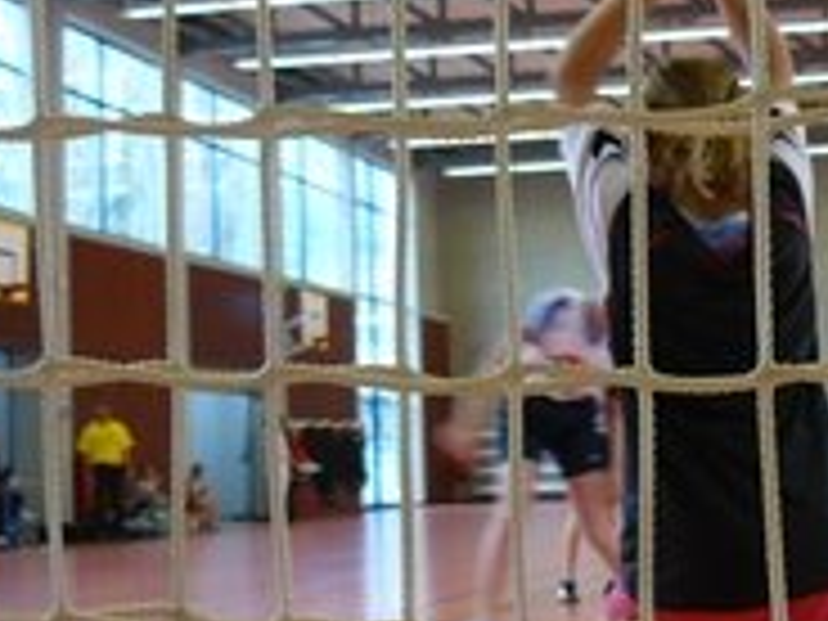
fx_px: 1961
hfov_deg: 23.3
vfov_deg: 18.0
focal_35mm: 82
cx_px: 734
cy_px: 367
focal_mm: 6
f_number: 2.8
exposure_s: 1/50
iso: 100
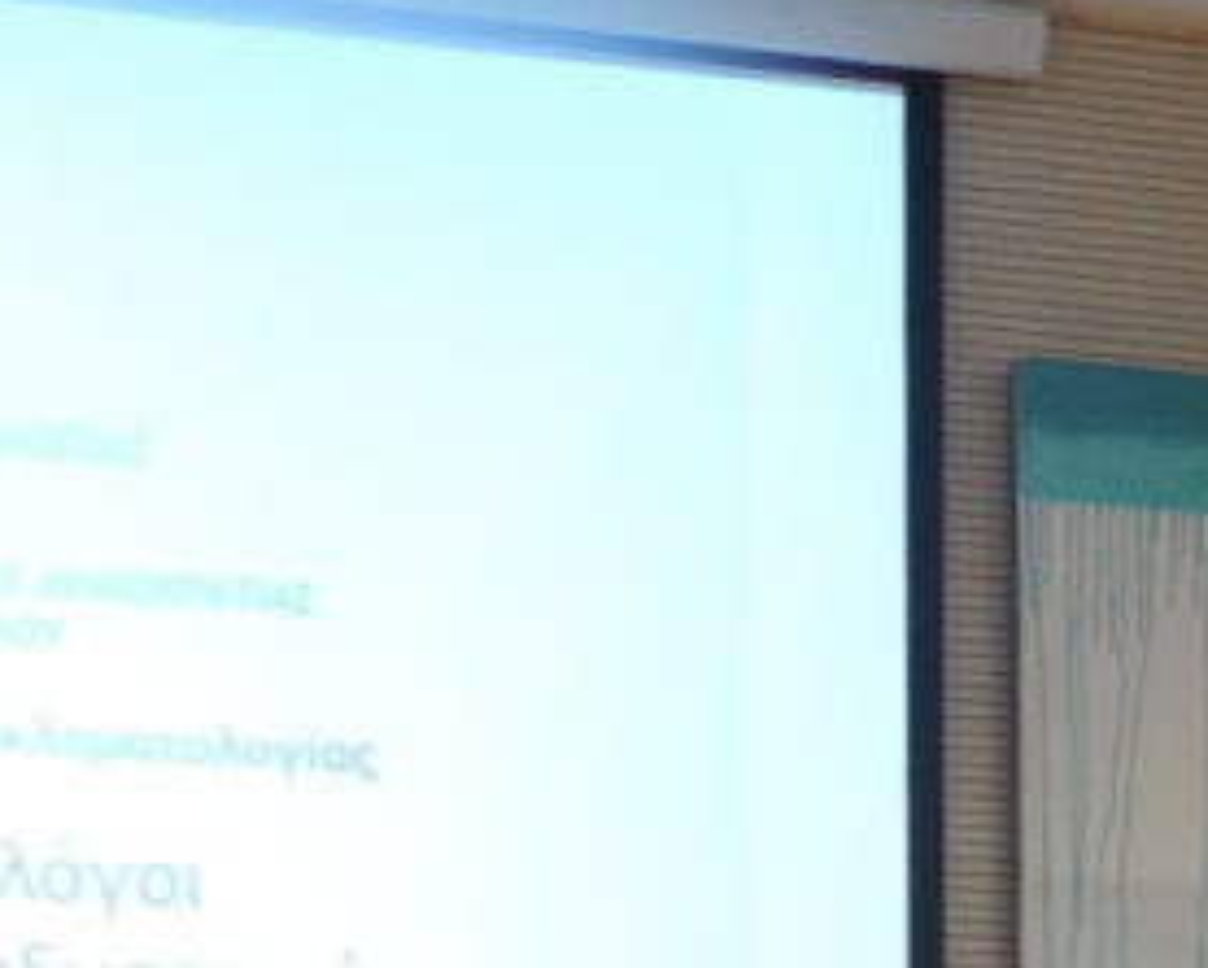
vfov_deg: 9.6
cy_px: 1596
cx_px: 2089
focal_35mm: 155
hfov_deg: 11.6
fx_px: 5545
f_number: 3.4
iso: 400
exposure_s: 1/20
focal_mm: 7.6
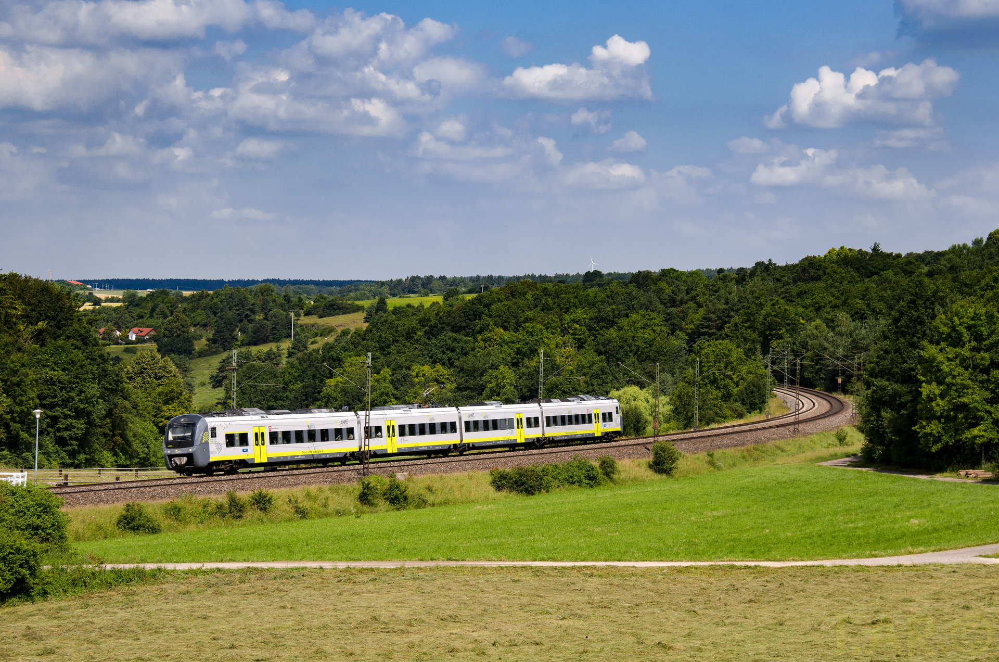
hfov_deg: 22.7
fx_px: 2493
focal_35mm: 90
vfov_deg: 15.1
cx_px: 500
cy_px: 331
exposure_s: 1/640
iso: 200
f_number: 7.1
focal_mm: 60
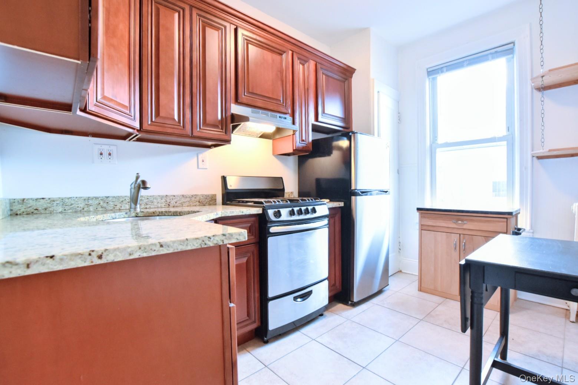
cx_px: 289
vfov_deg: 77.3
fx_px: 241
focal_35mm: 15
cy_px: 192
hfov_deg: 100.4
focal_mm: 10
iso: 800
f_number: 5.6
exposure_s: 1/30
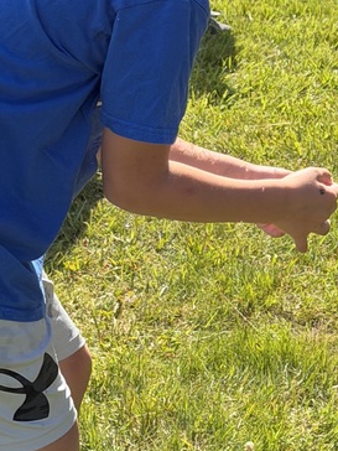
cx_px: 318
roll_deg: -4.5
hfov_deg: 10.9
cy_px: 139
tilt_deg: -17.5
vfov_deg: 14.6
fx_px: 1758
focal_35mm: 135
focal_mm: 6.76
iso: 64
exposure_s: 1/2273
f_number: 1.78
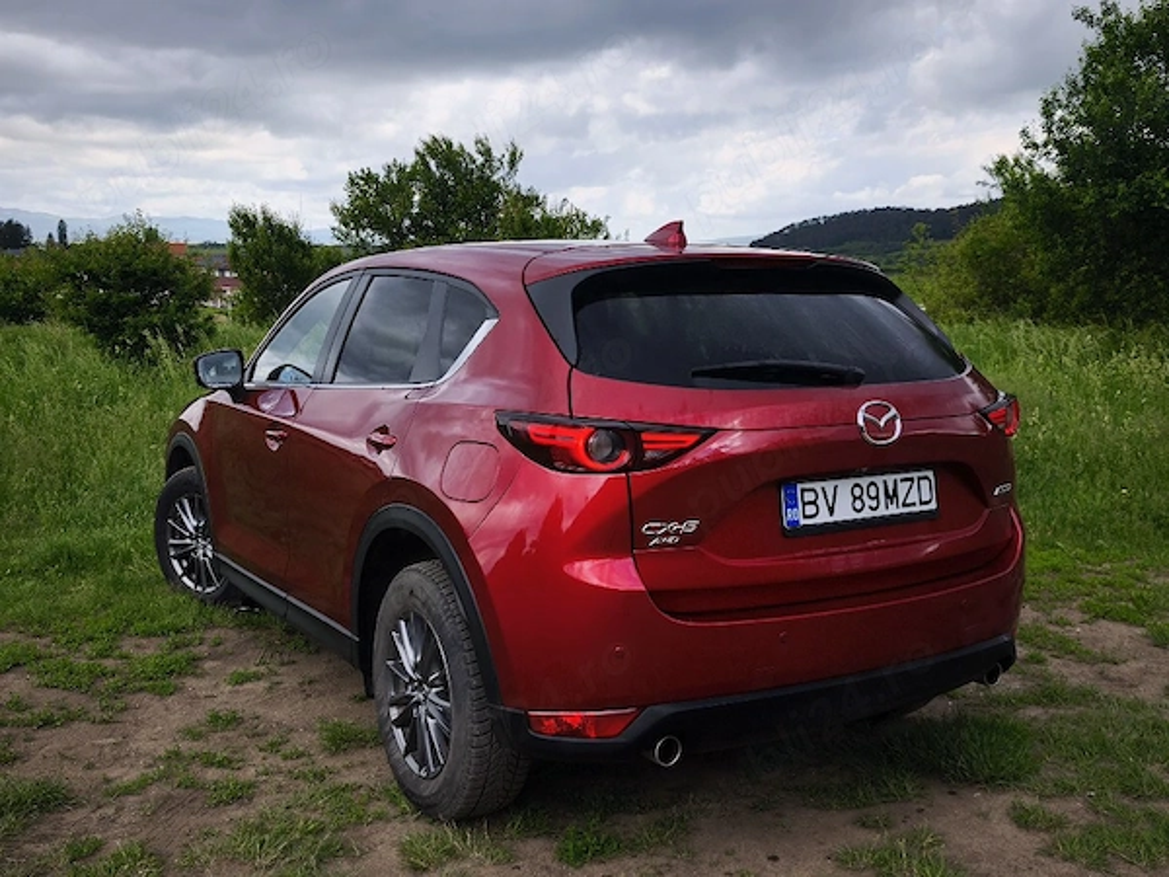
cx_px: 584
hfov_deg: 52.6
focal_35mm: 35
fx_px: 1182
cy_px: 438
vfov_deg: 40.7
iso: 50
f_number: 1.6
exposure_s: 1/1111
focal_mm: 6.57
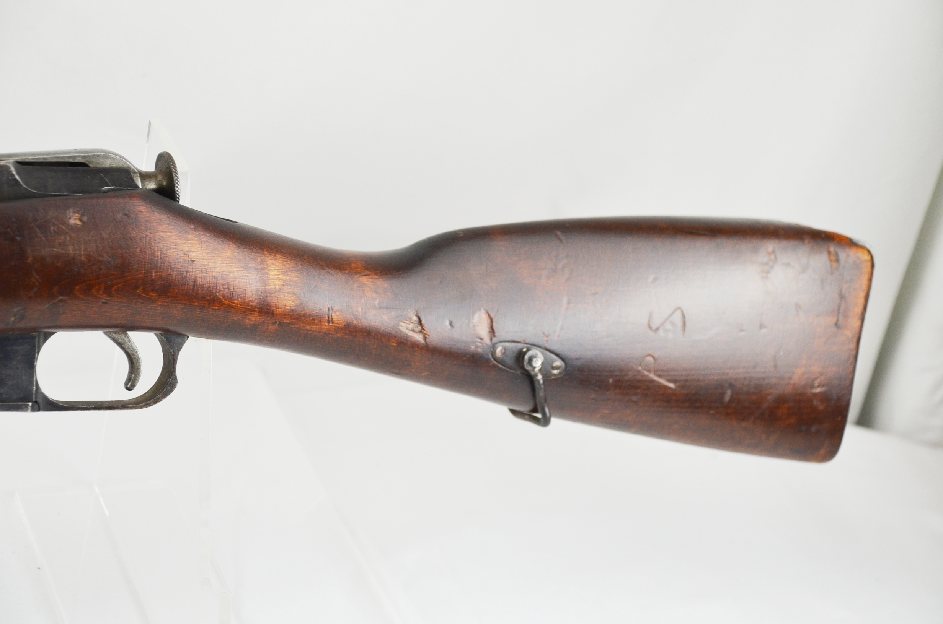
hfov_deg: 23.4
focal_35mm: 87
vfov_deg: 15.6
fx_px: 2274
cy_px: 312
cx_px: 472
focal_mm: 58
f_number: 5
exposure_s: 1/250
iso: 640
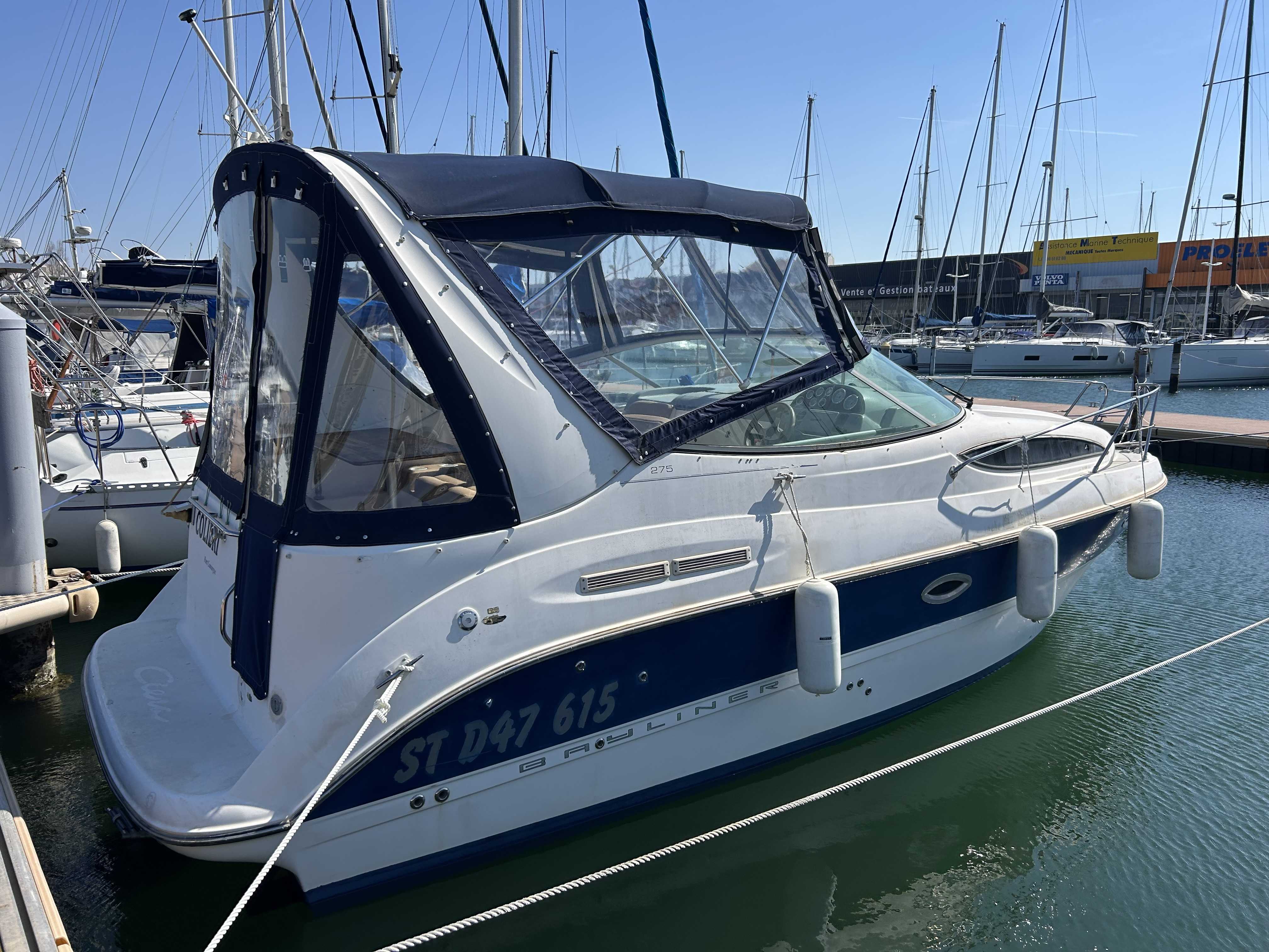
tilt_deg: -9.5
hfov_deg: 67.3
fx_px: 953
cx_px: 634
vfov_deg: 53.1
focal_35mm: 26
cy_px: 476
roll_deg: +0.4
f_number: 1.5
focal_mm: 5.7
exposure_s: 1/6211
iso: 50
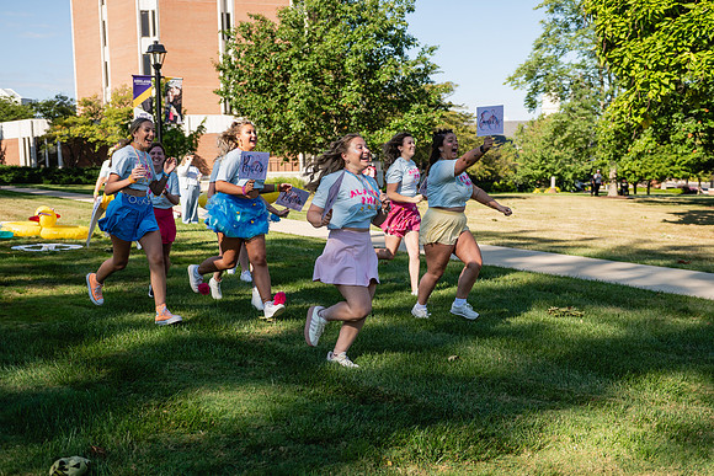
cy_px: 269
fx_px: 790
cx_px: 360
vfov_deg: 33.5
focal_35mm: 40
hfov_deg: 48.6
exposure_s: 1/1000
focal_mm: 35
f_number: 3.2
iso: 100
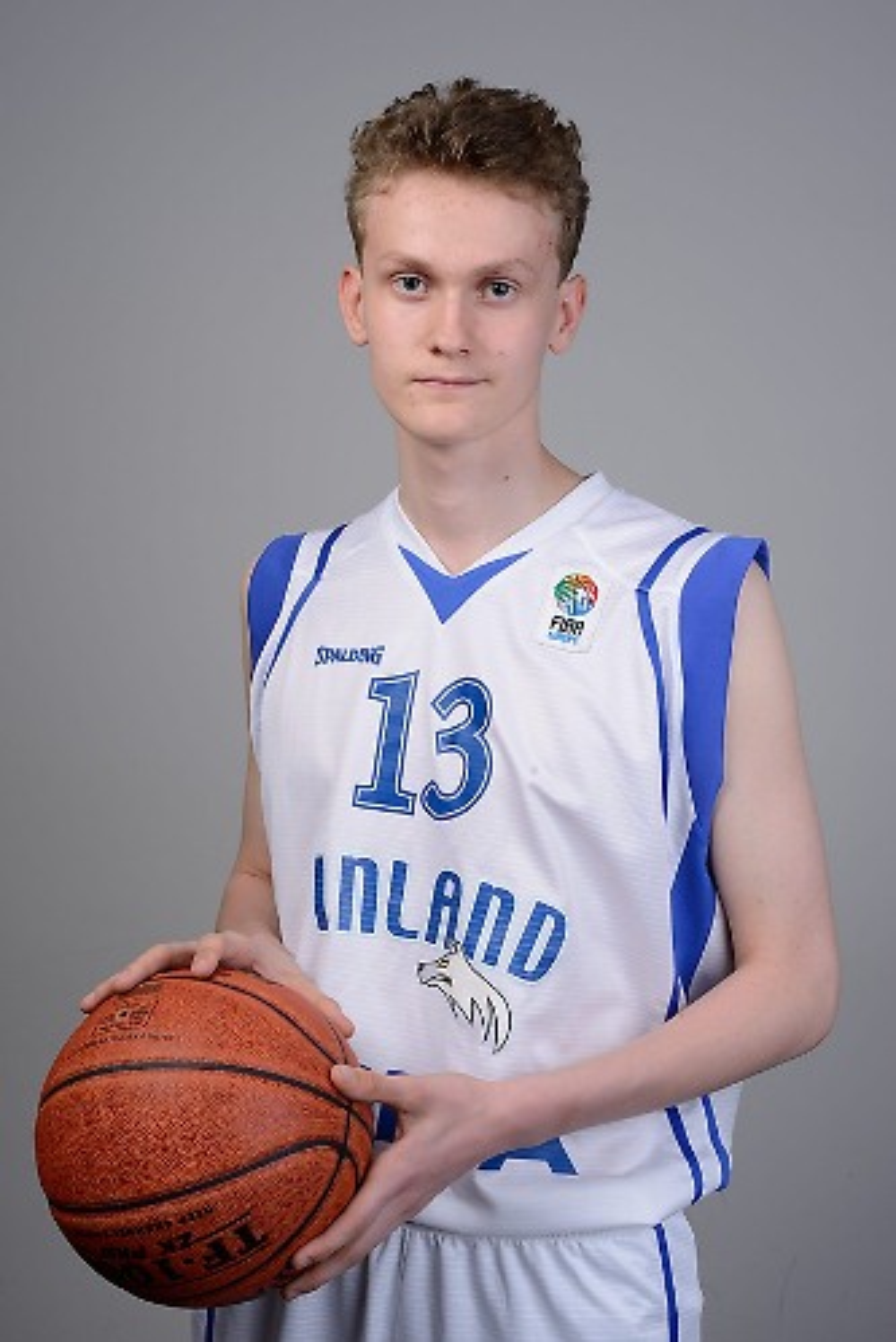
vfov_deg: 39.6
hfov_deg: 27.0
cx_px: 448
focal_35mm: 50
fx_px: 1865
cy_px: 671
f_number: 11
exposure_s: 1/60
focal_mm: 50
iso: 100
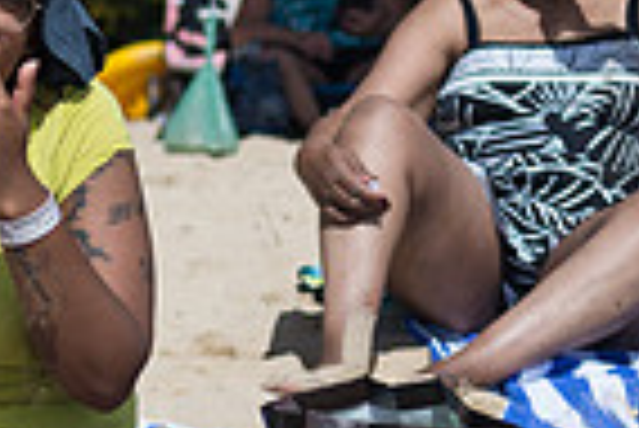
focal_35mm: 143
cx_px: 40
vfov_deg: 9.6
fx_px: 2541
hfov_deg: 14.2
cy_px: 327
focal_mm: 35
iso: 64
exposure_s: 1/2000
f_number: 2.5
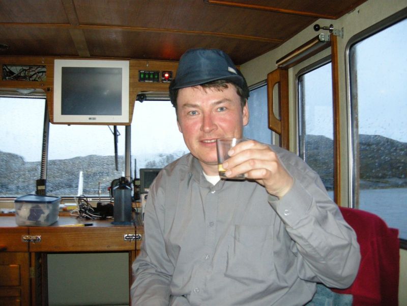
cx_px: 204
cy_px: 153
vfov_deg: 40.7
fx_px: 412
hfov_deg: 52.6
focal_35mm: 35
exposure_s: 1/2.7
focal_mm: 7.5
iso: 400
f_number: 2.7
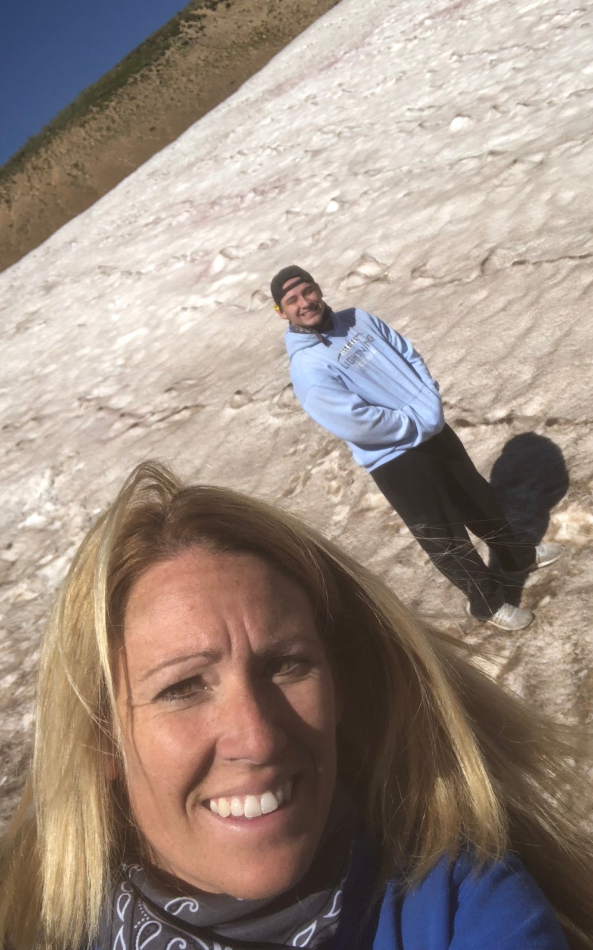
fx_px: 879
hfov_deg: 37.1
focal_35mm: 34
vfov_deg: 56.7
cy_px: 475
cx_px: 354
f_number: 2.2
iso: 20
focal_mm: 2.87
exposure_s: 1/1353
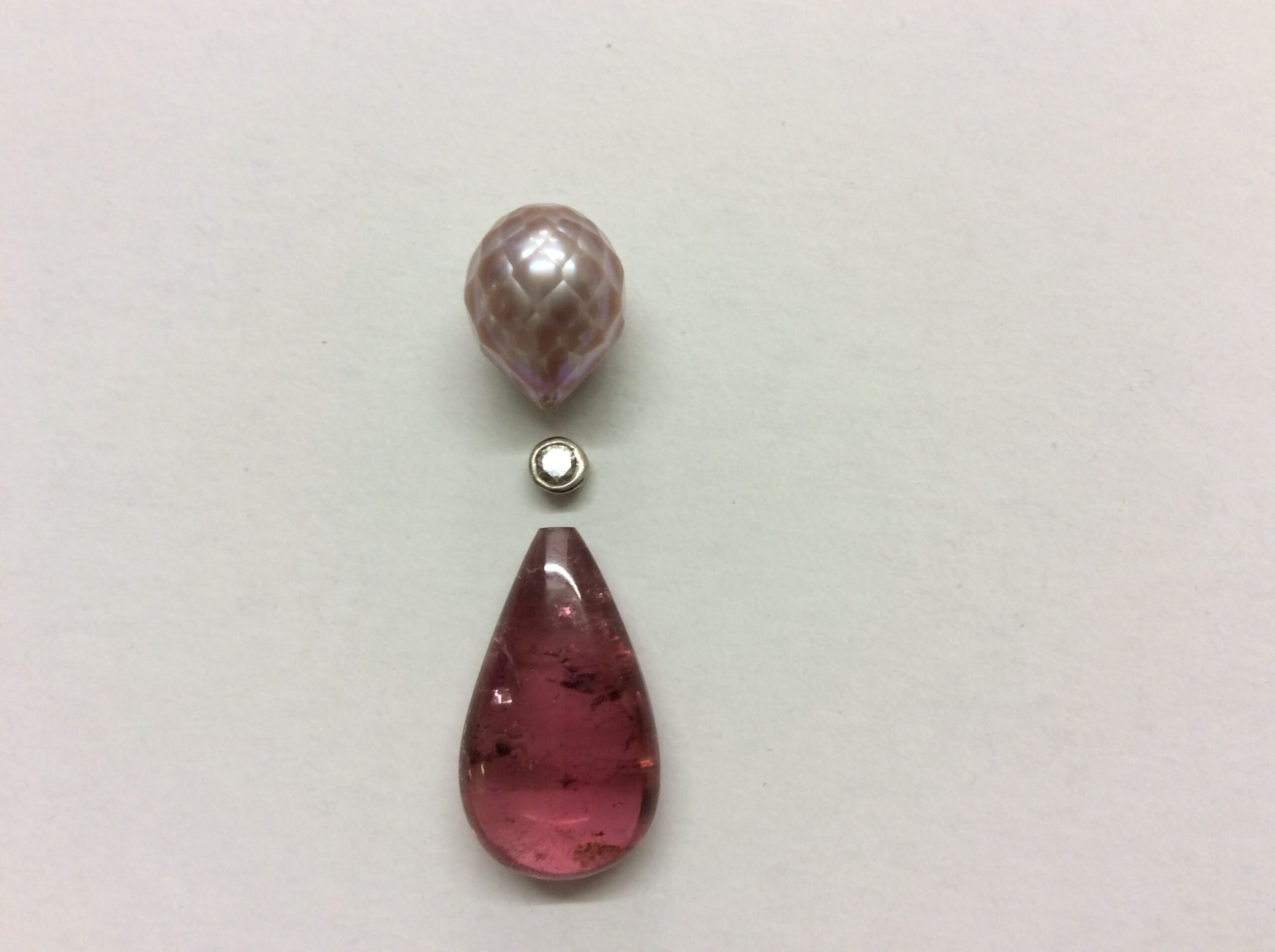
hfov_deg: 56.9
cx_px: 638
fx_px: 1177
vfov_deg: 44.1
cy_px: 476
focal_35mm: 32
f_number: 2.4
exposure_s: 1/25
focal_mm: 3.3
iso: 32
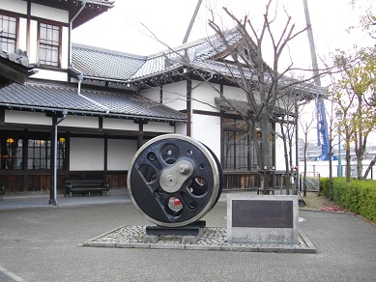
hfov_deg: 46.8
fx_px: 435
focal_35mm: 40
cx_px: 188
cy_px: 141
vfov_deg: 36.0
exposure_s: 1/125
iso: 114
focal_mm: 7.1
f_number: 3.2
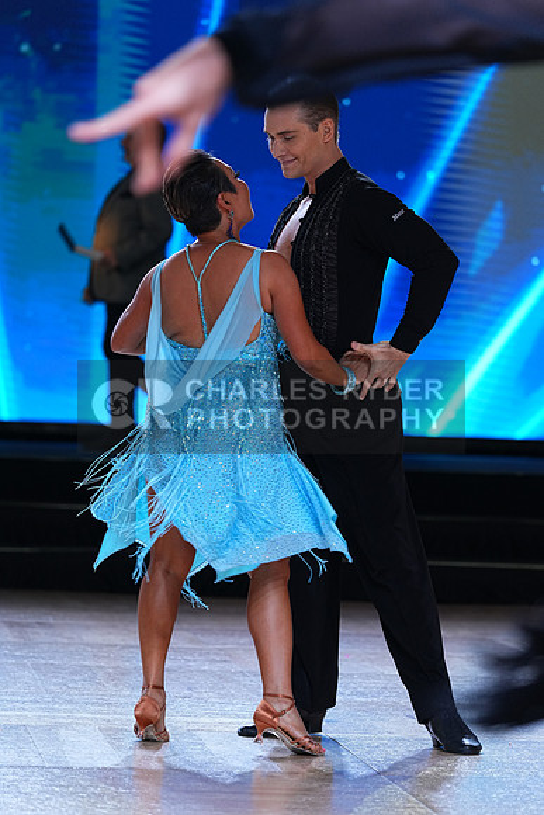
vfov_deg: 11.6
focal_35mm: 177
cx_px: 272
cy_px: 408
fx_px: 4009
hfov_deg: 7.8
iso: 1000
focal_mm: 177
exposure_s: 1/400
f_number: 4
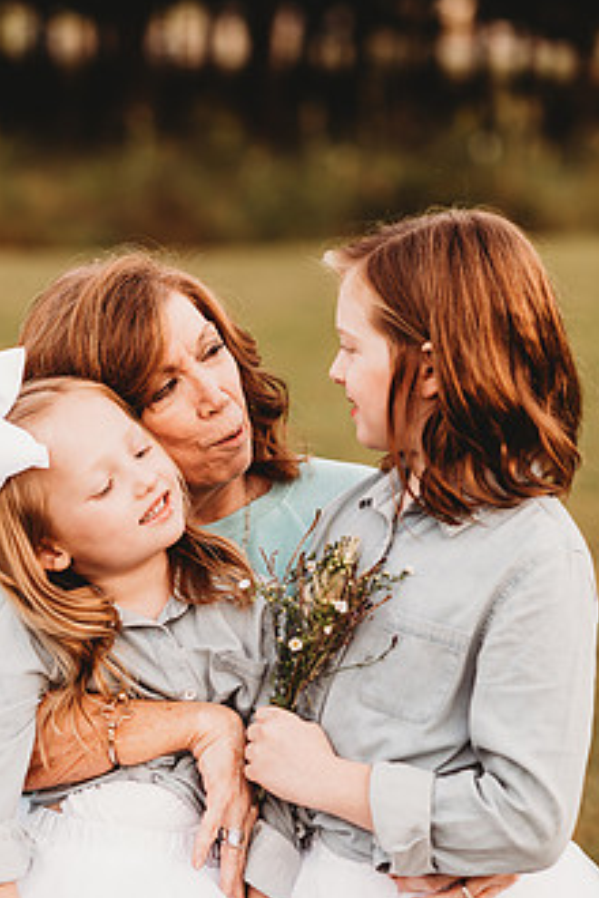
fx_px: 2895
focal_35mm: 116
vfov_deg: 17.6
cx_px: 204
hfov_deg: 11.8
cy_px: 582
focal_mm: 85
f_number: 2.2
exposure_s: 1/125
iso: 125
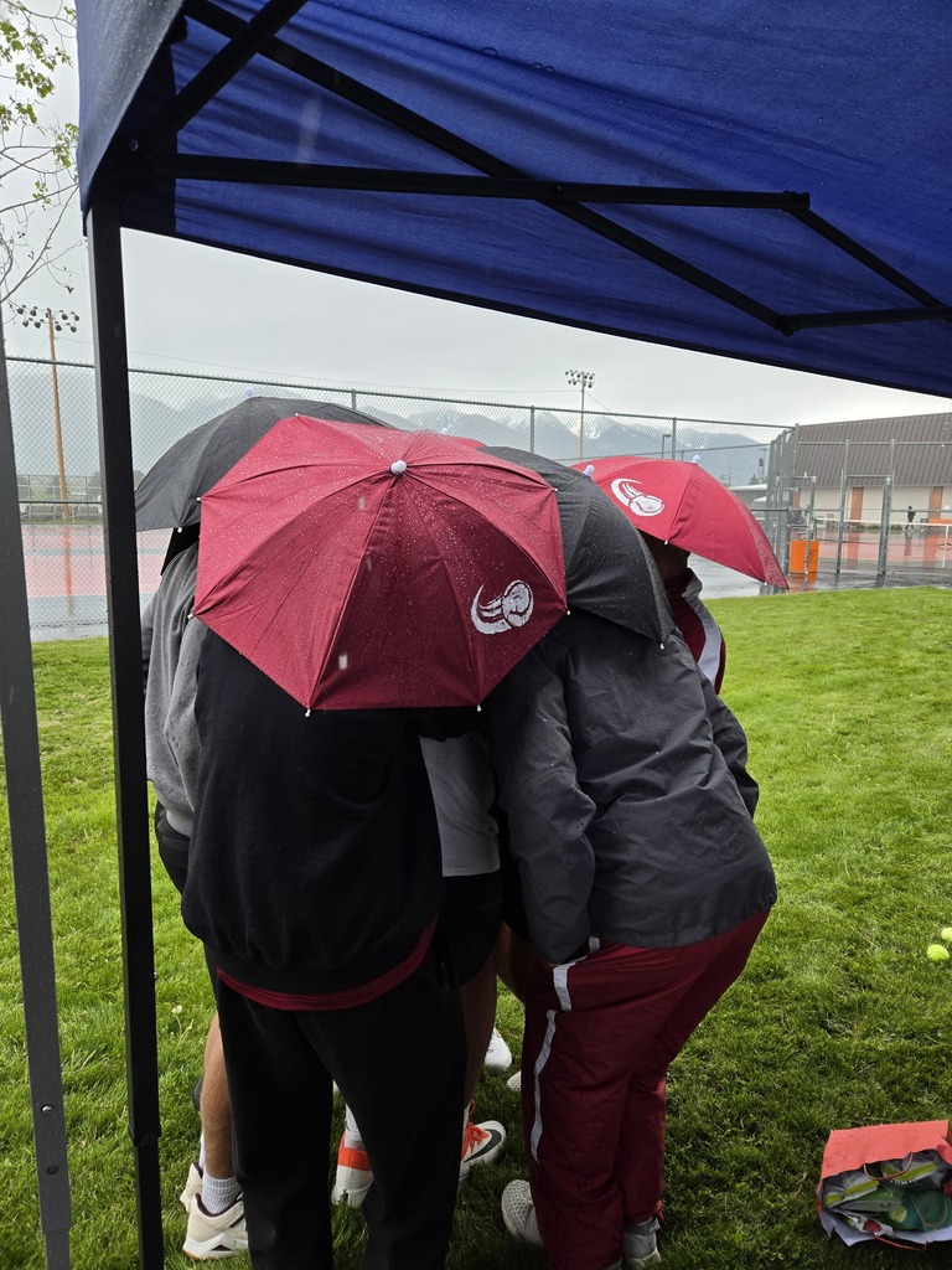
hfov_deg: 58.9
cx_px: 476
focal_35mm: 23
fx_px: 843
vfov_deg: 73.9
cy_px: 635
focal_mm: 5.4
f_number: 1.8
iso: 80
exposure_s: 1/508
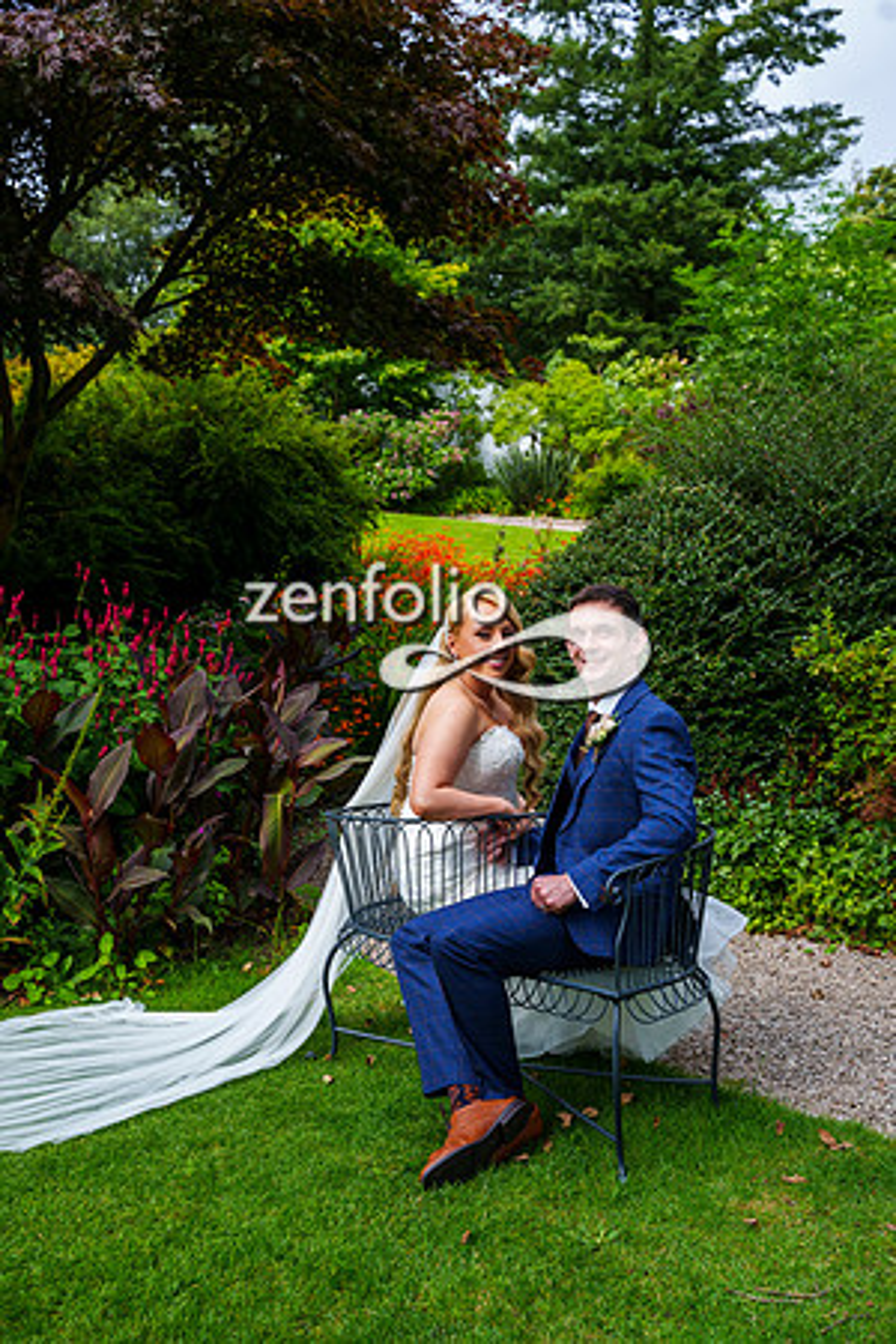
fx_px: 1419
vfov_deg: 50.7
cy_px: 672
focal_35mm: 38
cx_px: 448
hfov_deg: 35.1
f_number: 5
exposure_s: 1/800
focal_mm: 38
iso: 200
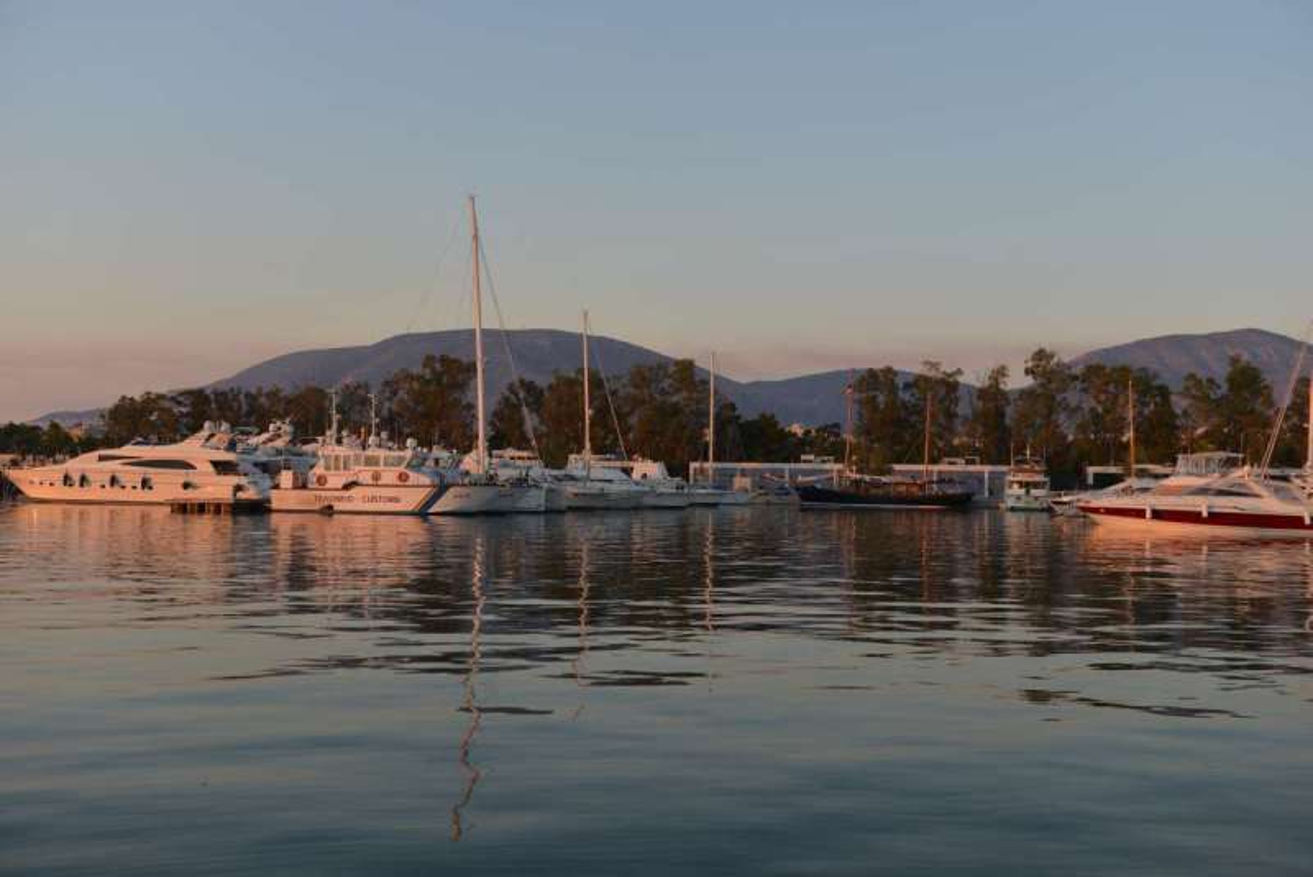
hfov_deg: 46.4
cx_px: 656
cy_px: 438
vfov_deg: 31.9
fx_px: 1532
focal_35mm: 42
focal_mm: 42
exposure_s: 1/100
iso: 125
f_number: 4.5
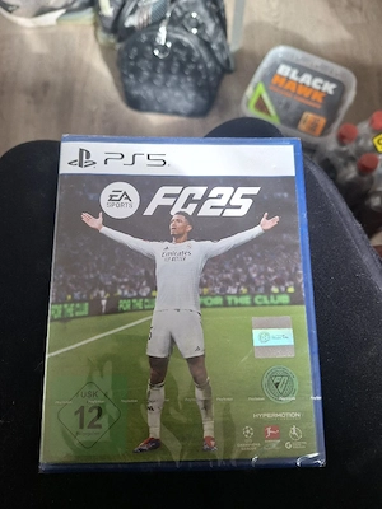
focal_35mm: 23
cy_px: 254
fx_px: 338
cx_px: 191
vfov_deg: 73.9
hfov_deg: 58.9
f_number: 1.8
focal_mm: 5.54
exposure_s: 1/116
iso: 50
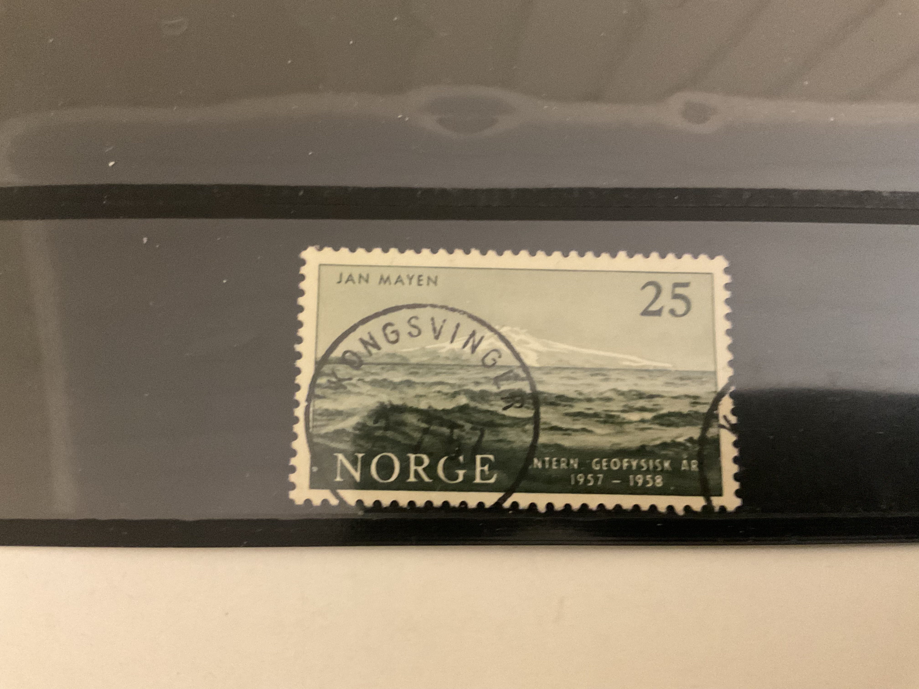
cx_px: 460
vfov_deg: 48.2
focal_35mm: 29
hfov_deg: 61.7
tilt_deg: -80.2
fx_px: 770
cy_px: 344
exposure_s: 1/30
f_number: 1.8
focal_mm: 3
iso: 500
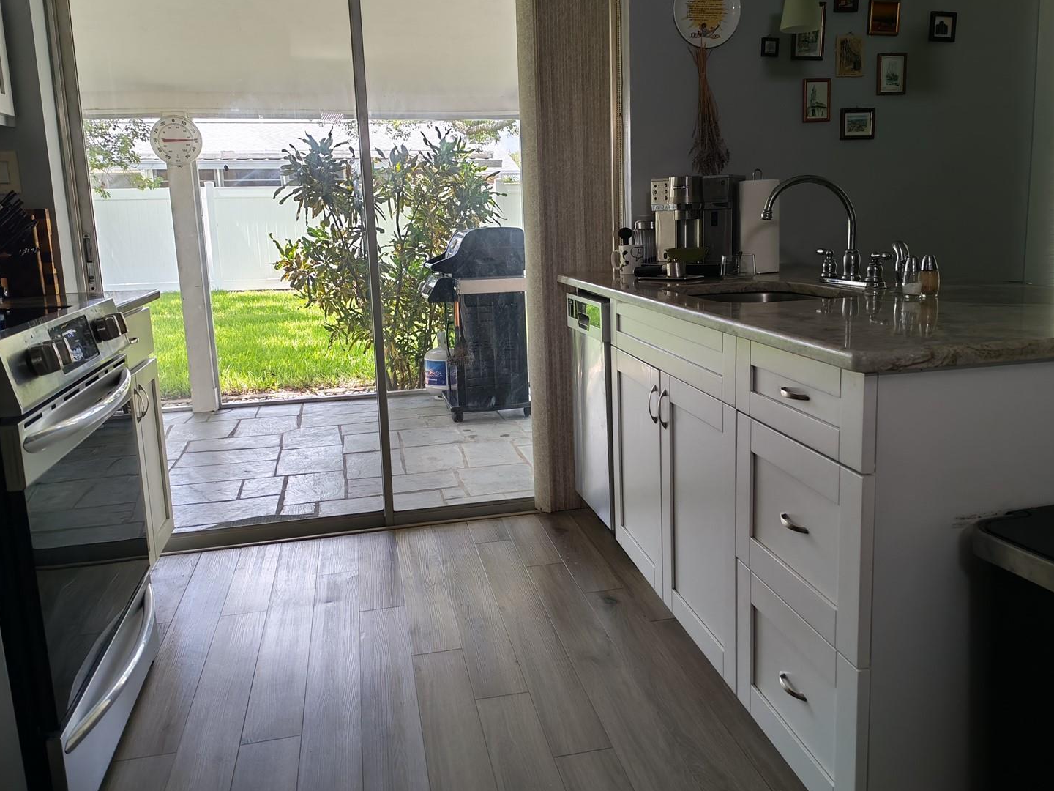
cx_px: 558
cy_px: 378
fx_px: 913
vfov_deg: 46.8
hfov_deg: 59.9
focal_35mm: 30
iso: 125
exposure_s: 1/100
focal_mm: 6.12
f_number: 1.9
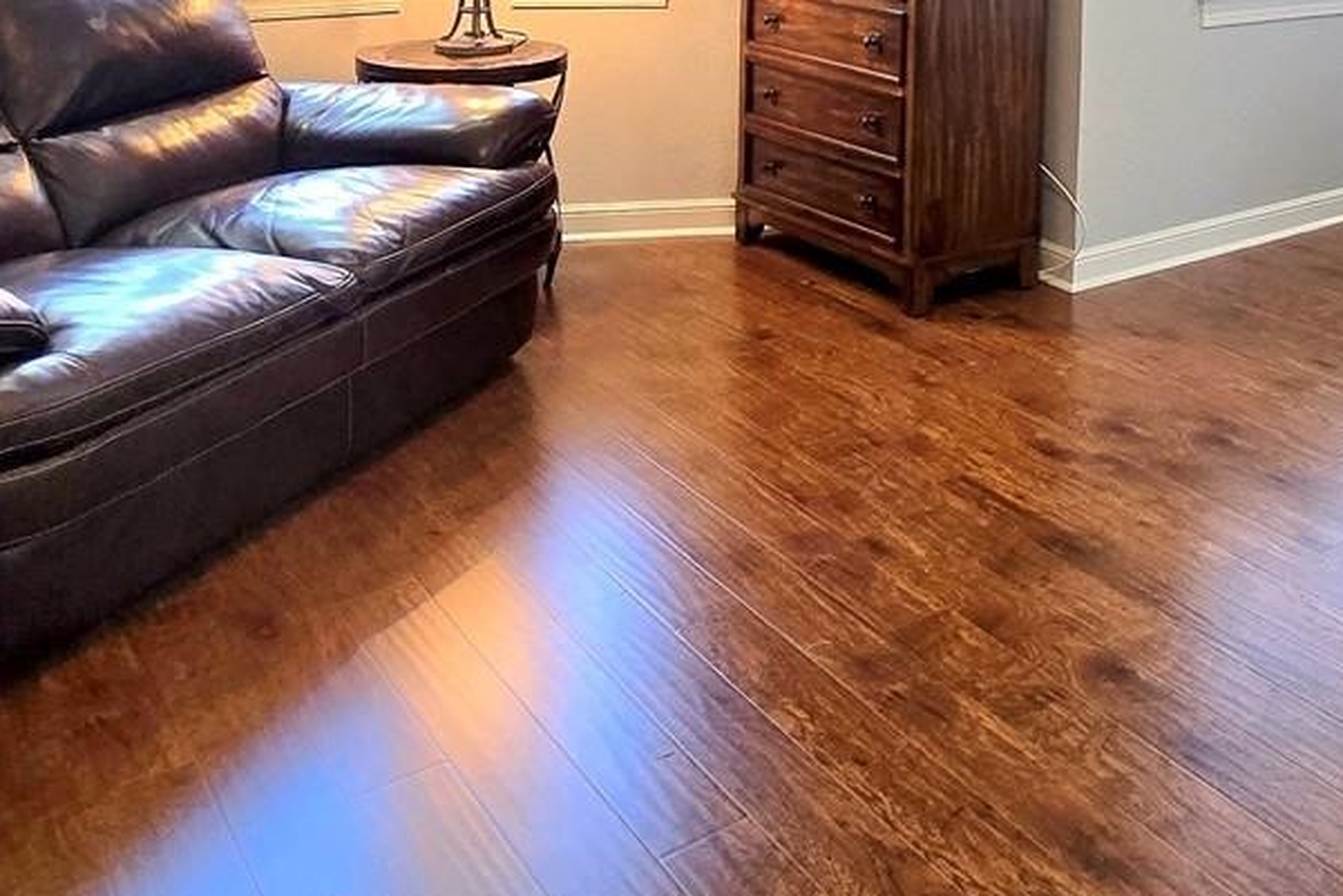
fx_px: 1343
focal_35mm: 36
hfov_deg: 46.6
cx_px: 1265
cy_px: -54
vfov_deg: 33.0
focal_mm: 2.2
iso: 125
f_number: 2.2
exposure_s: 1/60.2
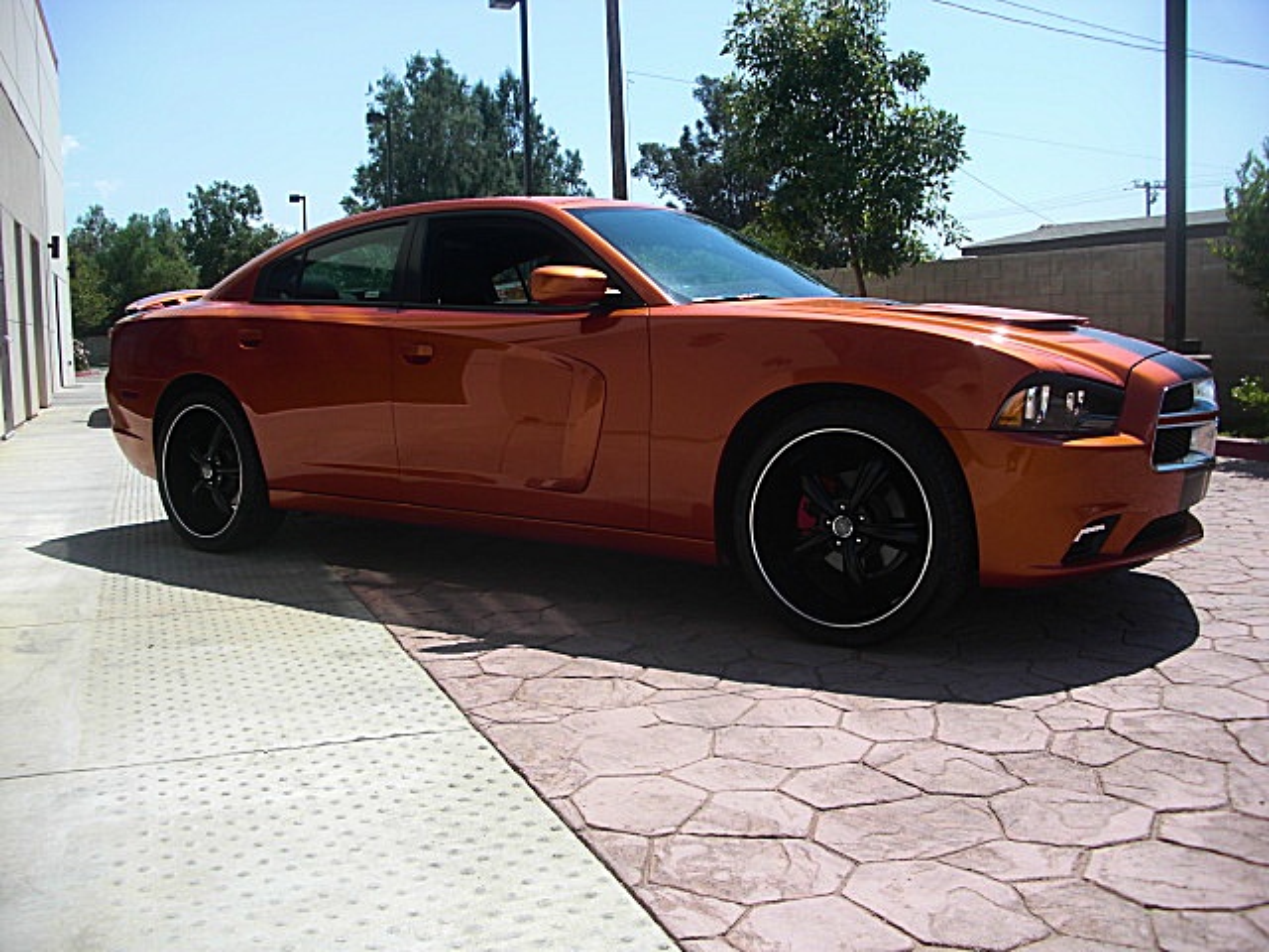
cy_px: 476
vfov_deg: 39.7
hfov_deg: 51.4
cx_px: 634
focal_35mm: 36
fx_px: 1320
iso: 50
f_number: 2.8
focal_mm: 6.3
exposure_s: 1/1000
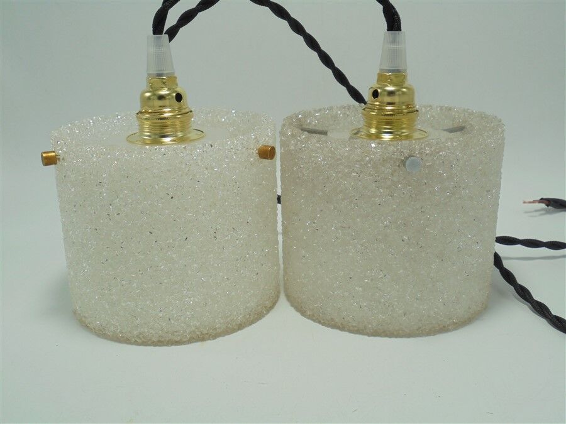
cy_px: 212
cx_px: 283
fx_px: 621
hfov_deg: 49.0
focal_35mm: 38
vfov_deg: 37.7
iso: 100
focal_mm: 6.9
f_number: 4.2
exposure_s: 1/100
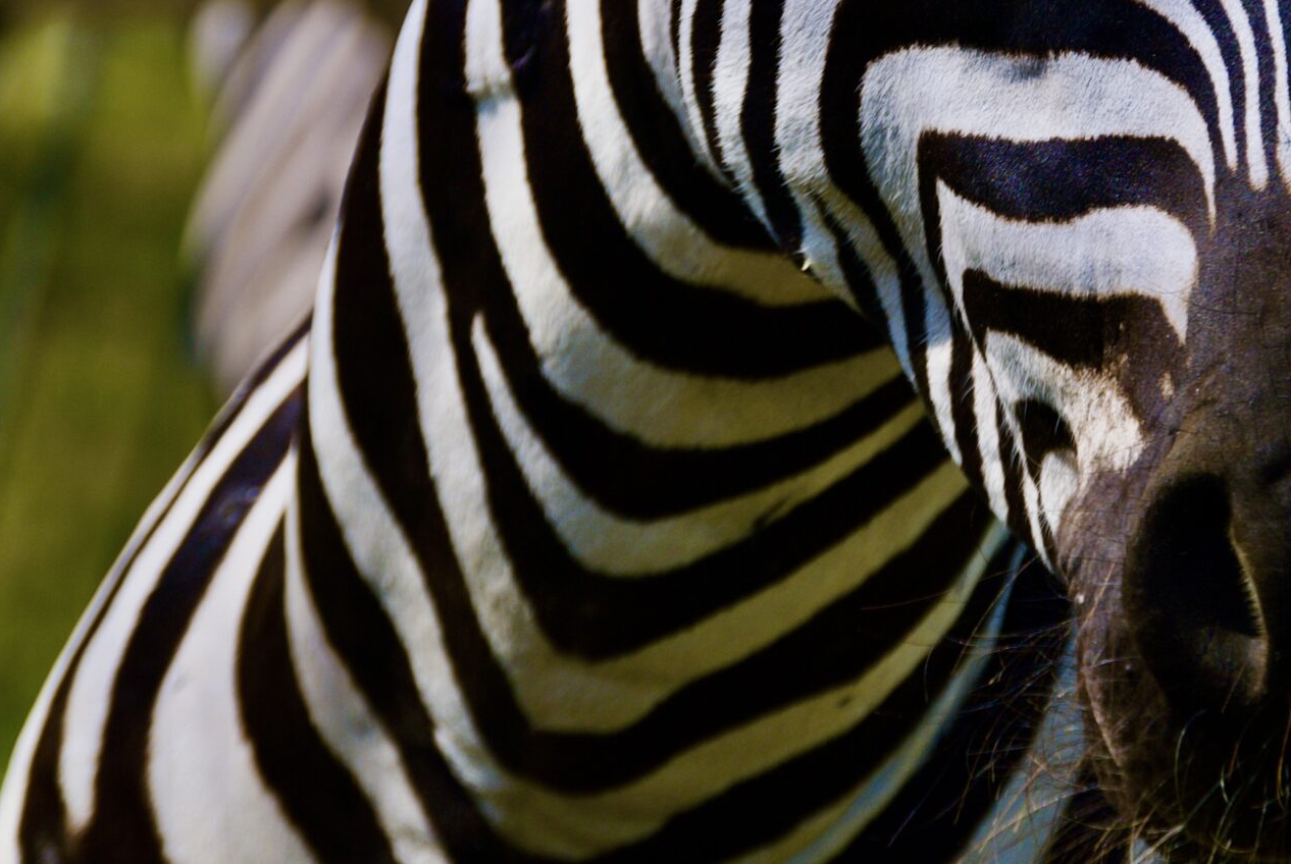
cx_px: 984
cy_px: 120
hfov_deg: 5.7
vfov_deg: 3.8
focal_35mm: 364
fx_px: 13071
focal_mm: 120
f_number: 5
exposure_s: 1/800
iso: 100
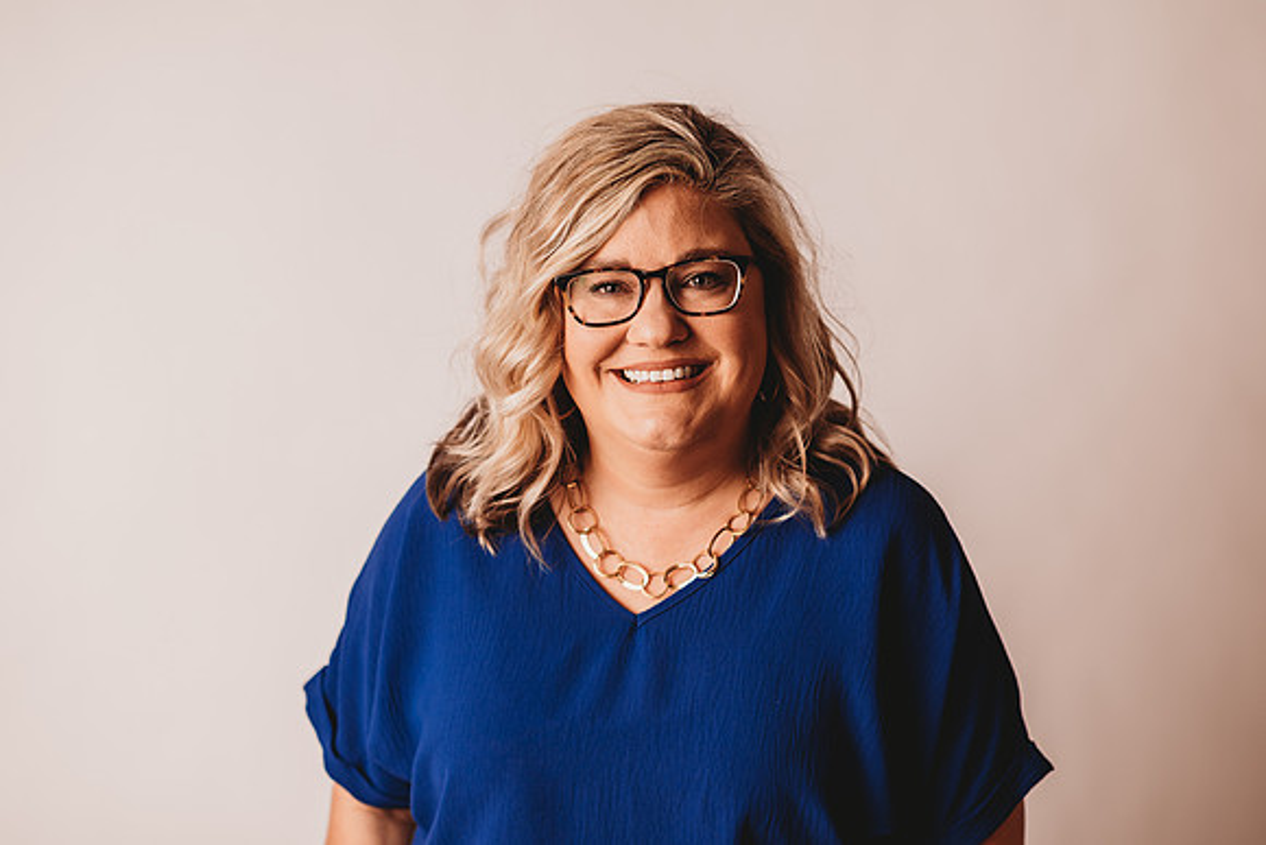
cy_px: 422
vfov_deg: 16.1
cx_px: 633
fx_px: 2990
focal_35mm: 85
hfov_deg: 23.9
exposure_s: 1/160
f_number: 2.5
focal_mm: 85
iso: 100
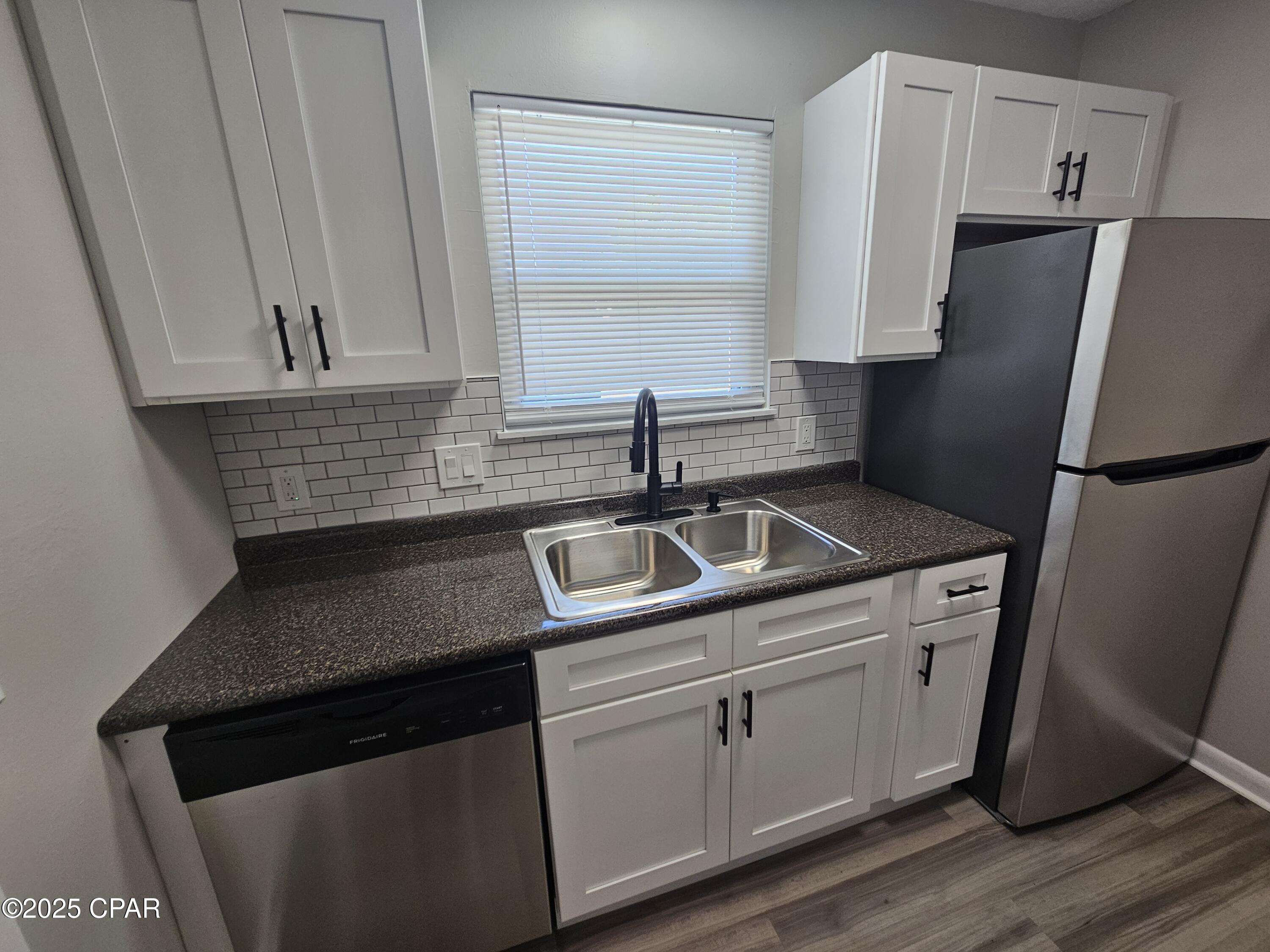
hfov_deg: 106.2
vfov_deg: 89.9
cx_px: 635
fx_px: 477
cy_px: 476
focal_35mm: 13
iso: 64
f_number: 2.2
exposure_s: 1/60
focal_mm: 2.2
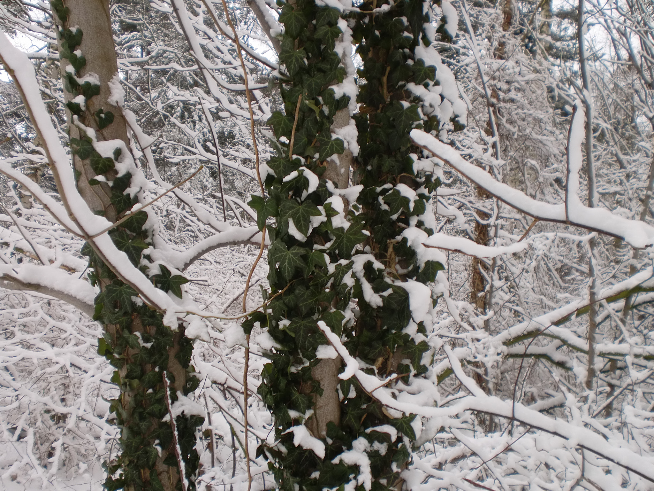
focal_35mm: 35
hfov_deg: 52.6
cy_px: 246
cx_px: 327
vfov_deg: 40.7
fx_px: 661
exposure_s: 1/60
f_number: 3.1
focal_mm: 6.3
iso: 80
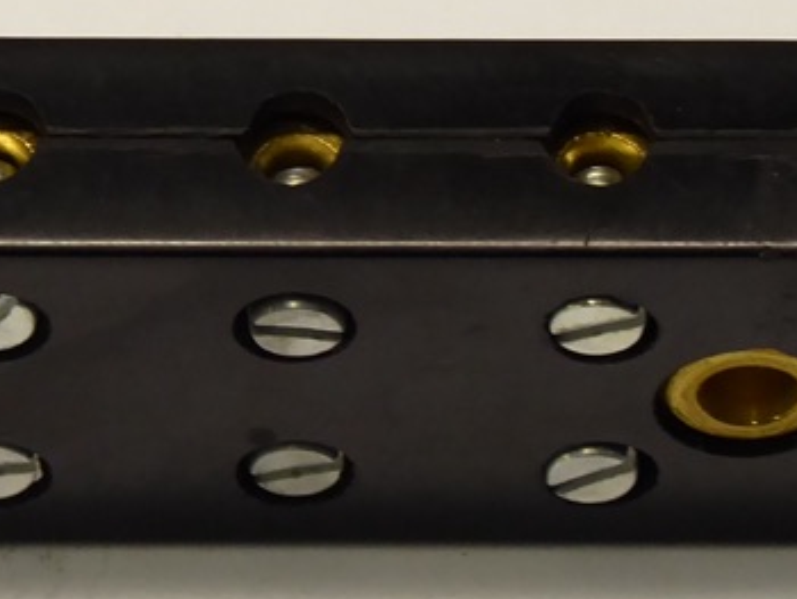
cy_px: 231
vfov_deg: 2.8
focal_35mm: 529
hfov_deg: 3.7
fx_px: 12188
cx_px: 187
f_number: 5.6
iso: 400
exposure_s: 1/25
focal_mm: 33.2
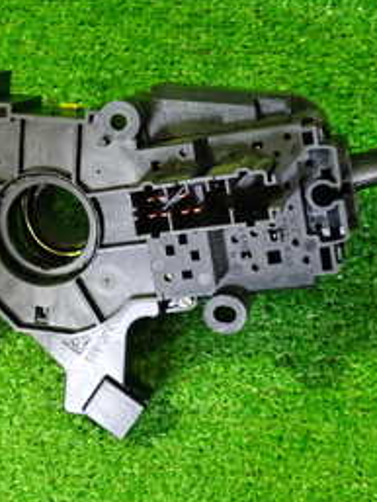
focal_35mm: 70
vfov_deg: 27.6
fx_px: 1016
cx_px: 111
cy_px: 166
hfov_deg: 20.9
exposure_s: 1/25
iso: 800
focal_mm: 5.4
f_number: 2.3
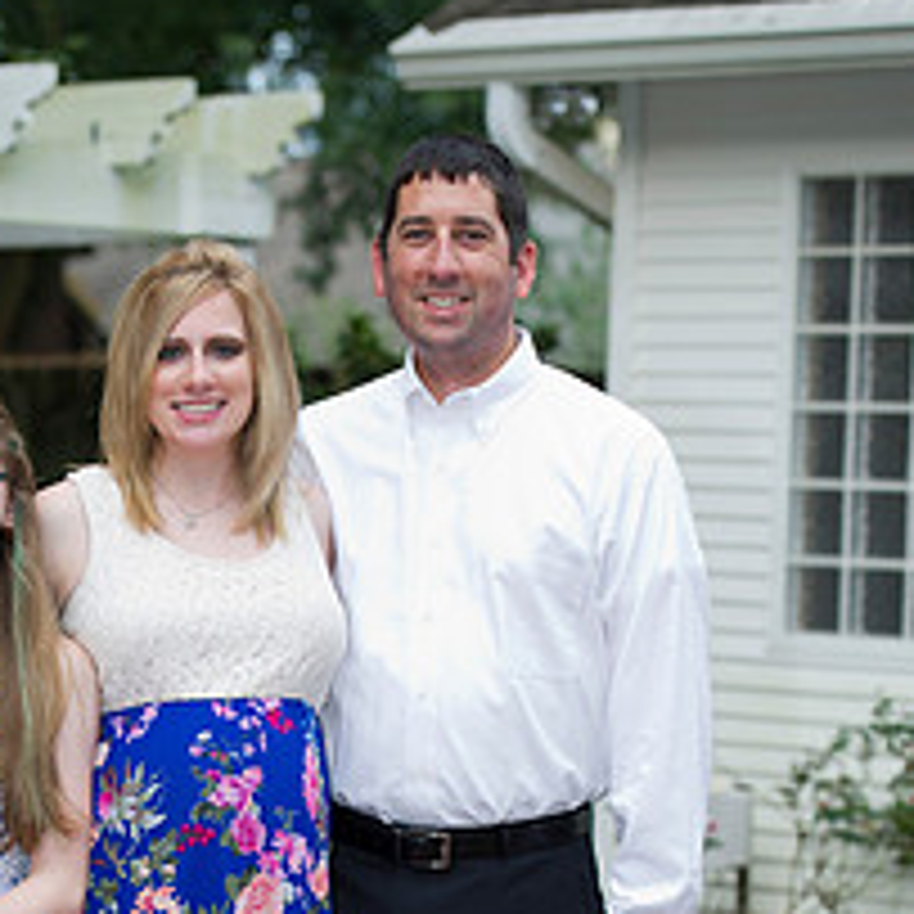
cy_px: 914
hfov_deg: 12.4
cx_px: 245
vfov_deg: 12.2
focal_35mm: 141
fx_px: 4212
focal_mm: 75
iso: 640
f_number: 3.5
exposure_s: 1/250
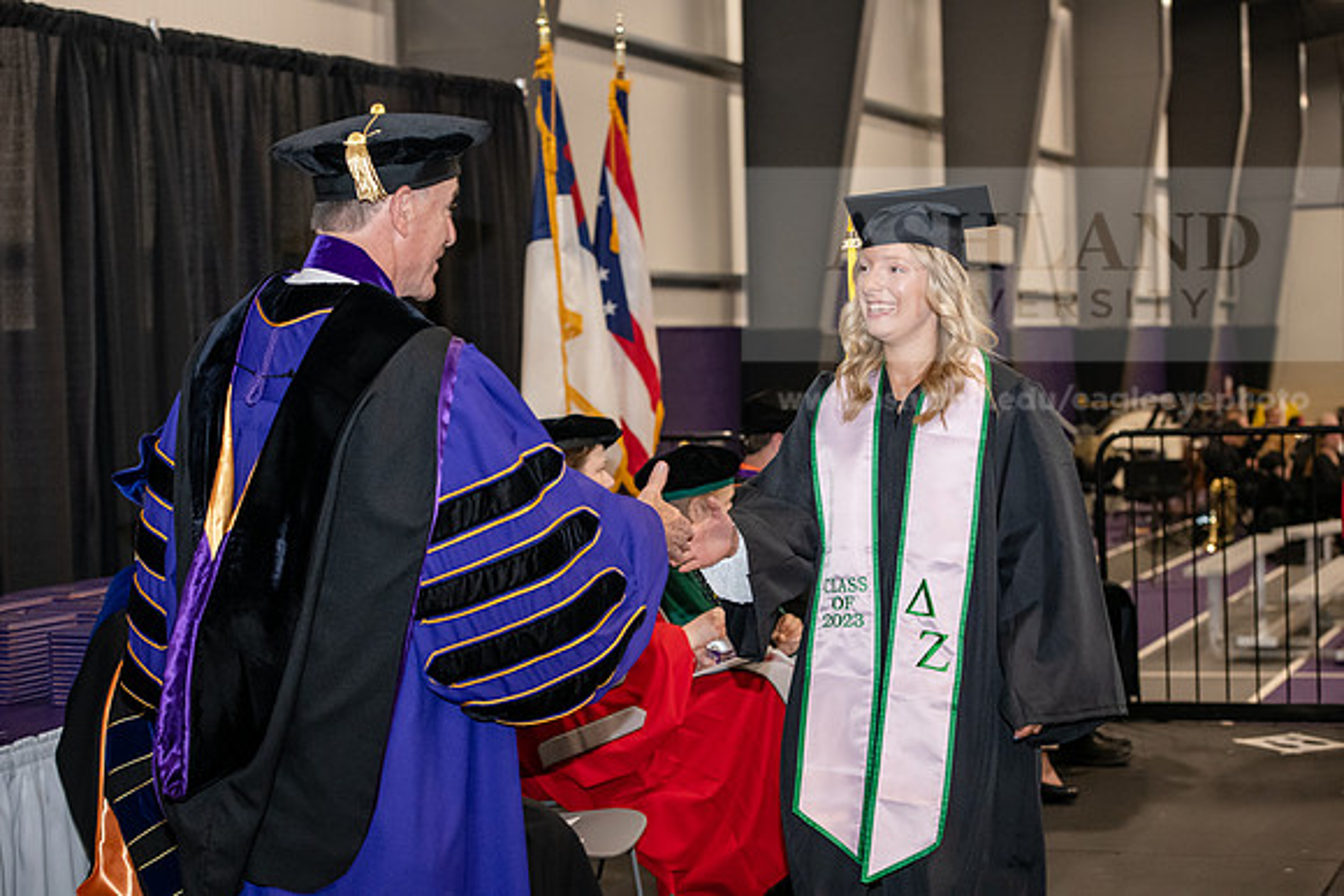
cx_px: 672
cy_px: 448
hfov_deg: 28.8
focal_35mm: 70
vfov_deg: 19.5
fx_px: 2614
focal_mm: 70
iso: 2500
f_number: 5
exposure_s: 1/200
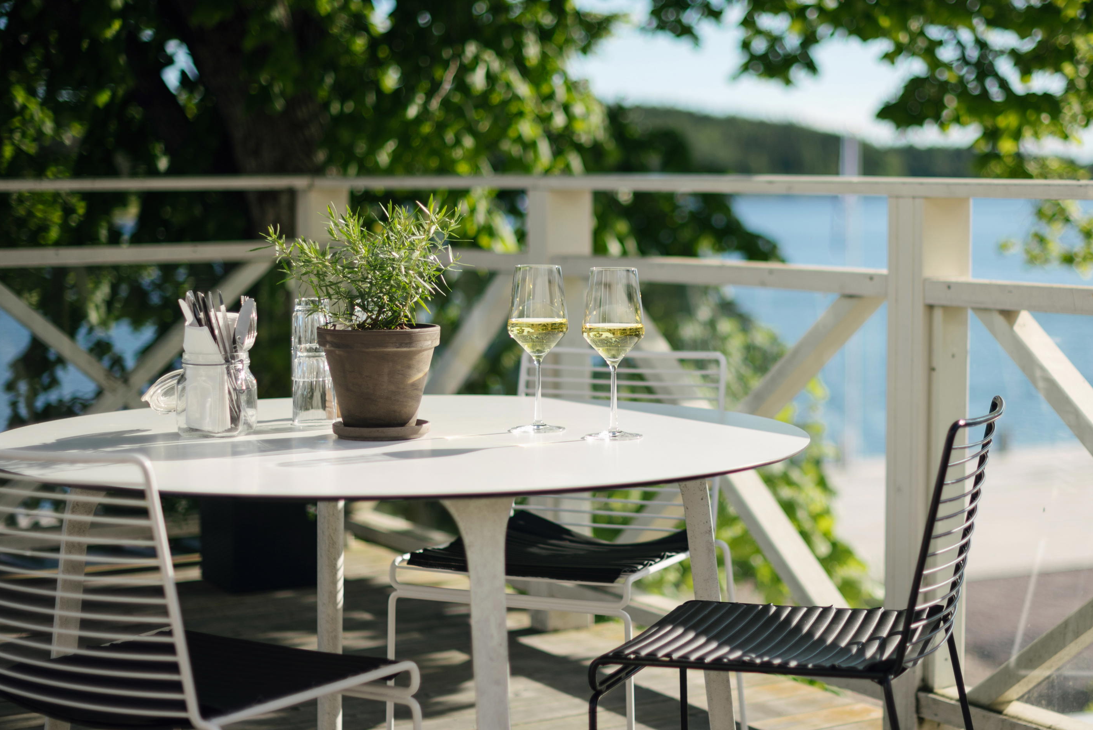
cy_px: 322
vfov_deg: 20.0
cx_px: 667
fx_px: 2065
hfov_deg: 29.6
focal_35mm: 68
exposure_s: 1/4000
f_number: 1.8
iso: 100
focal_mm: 50
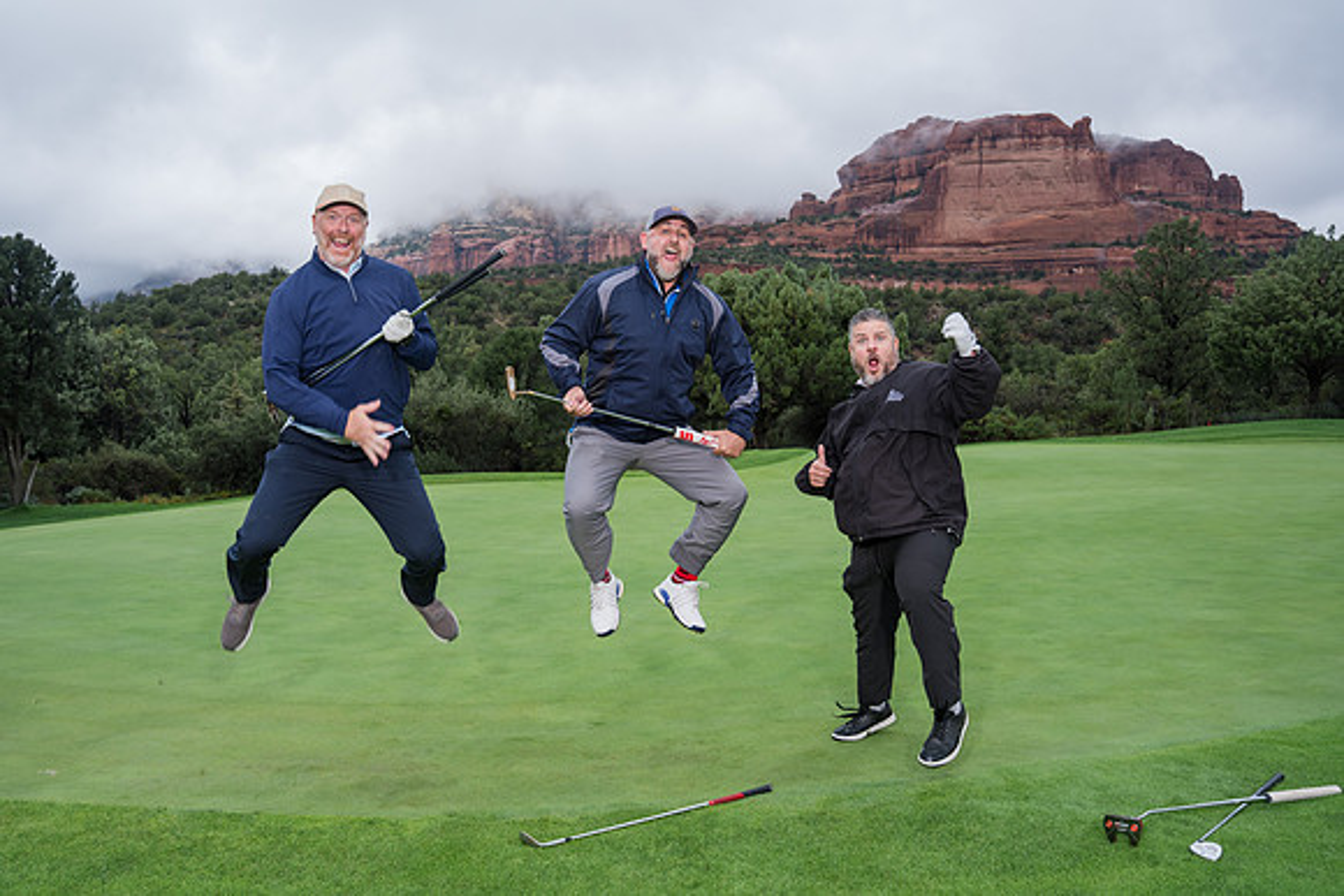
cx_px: 633
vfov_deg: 45.3
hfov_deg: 64.0
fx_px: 1074
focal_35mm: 29
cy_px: 467
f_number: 5
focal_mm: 26.3
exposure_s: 1/400
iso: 320
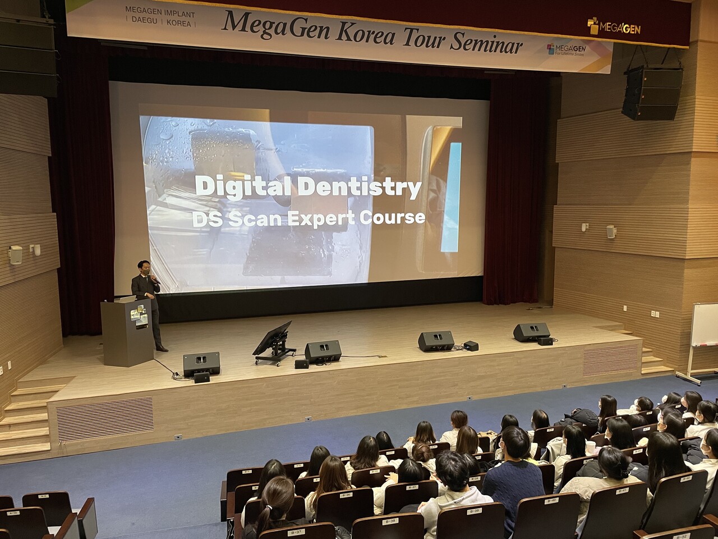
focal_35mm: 26
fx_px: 539
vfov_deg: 53.1
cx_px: 359
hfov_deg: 67.3
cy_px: 270
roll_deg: +0.5
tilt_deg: -7.3
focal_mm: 4.2
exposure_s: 1/60
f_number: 1.6
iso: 160
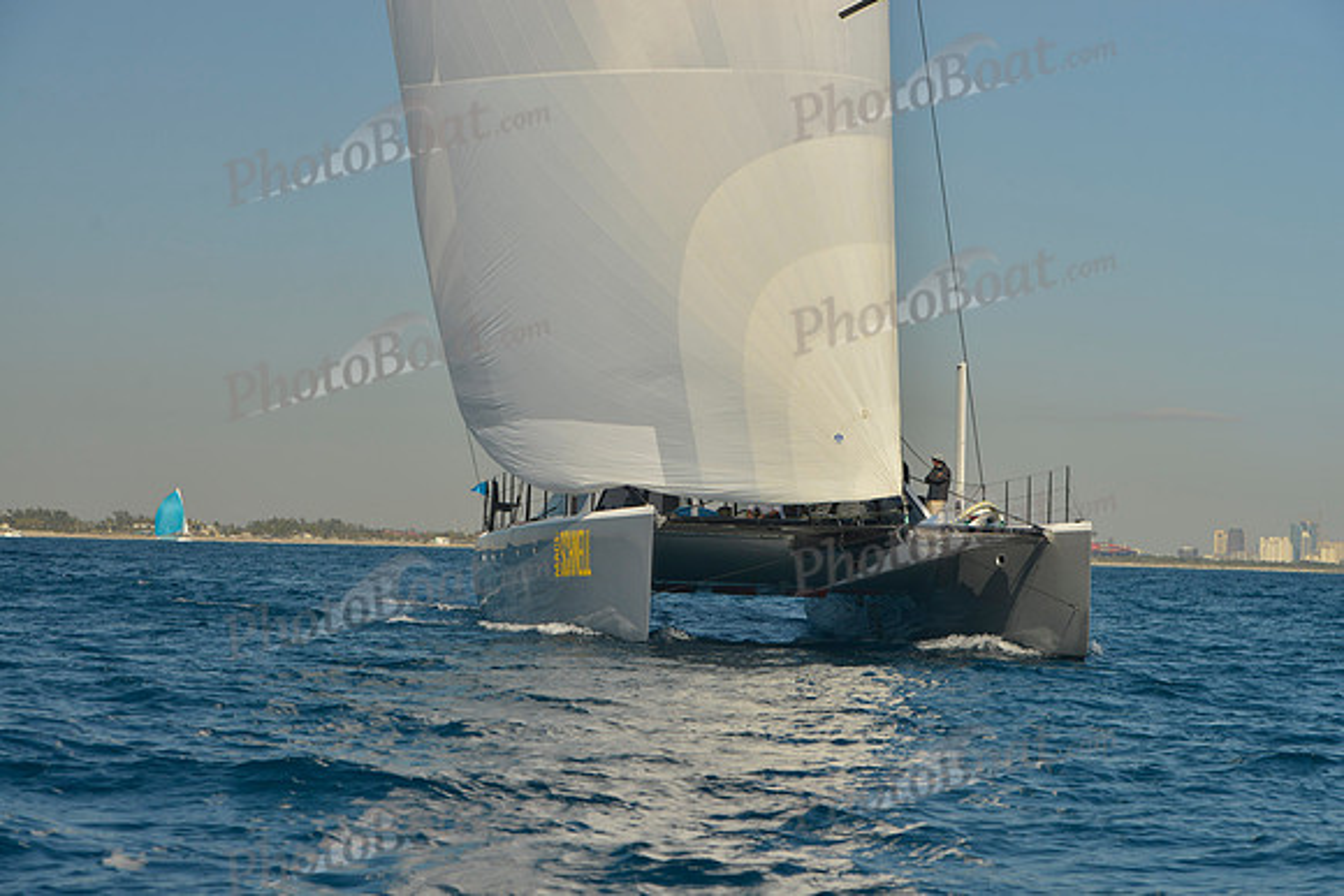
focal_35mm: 95
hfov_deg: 21.5
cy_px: 448
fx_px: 3547
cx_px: 672
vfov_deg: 14.4
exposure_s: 1/640
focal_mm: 95
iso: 200
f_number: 9
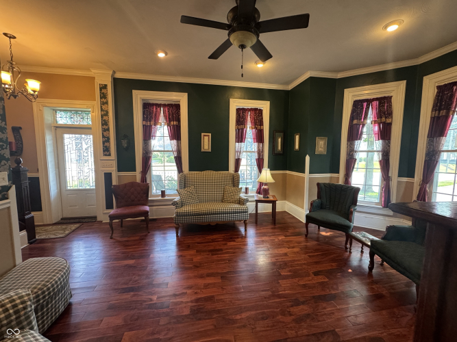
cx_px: 228
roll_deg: -1.2
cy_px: 171
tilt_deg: -4.6
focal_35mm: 14
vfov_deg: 85.7
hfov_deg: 102.1
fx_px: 185
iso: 250
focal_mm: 2.22
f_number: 2.2
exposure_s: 1/60
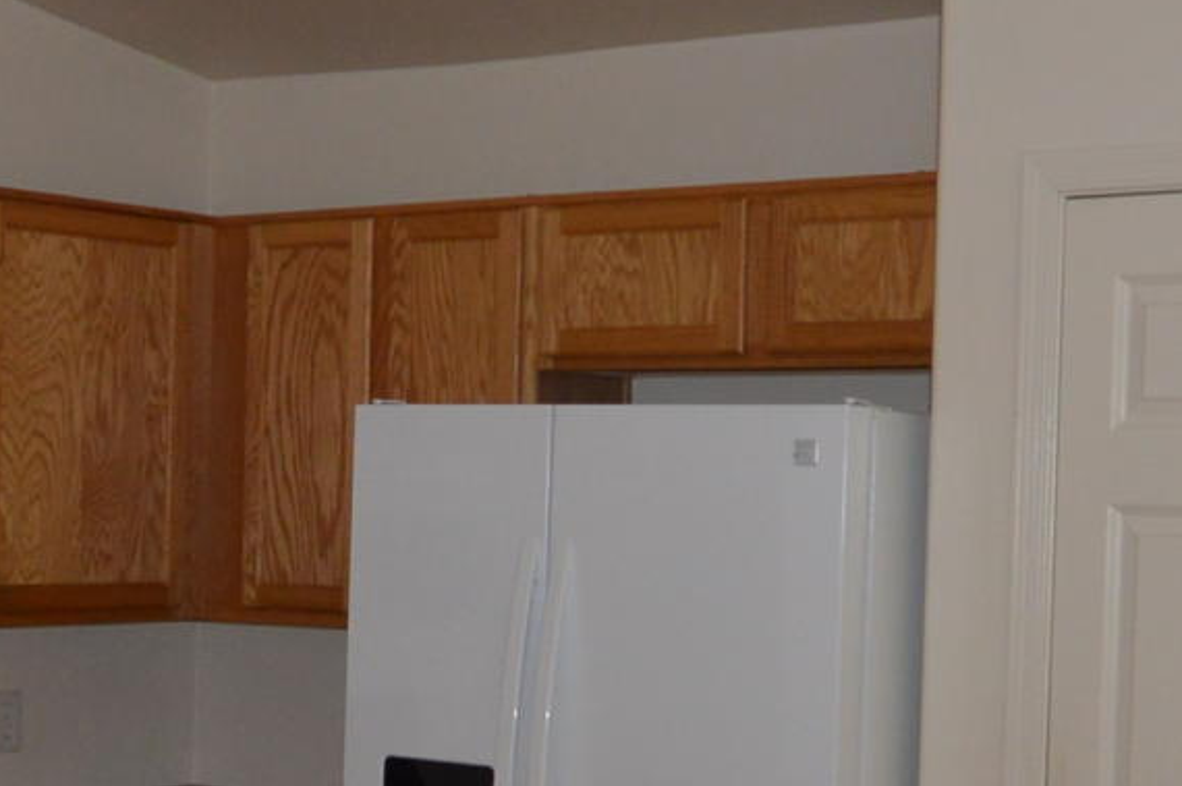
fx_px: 2592
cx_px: 402
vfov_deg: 17.2
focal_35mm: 79
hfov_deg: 25.6
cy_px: 581
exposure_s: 1/125
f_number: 4
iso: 320
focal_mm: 10
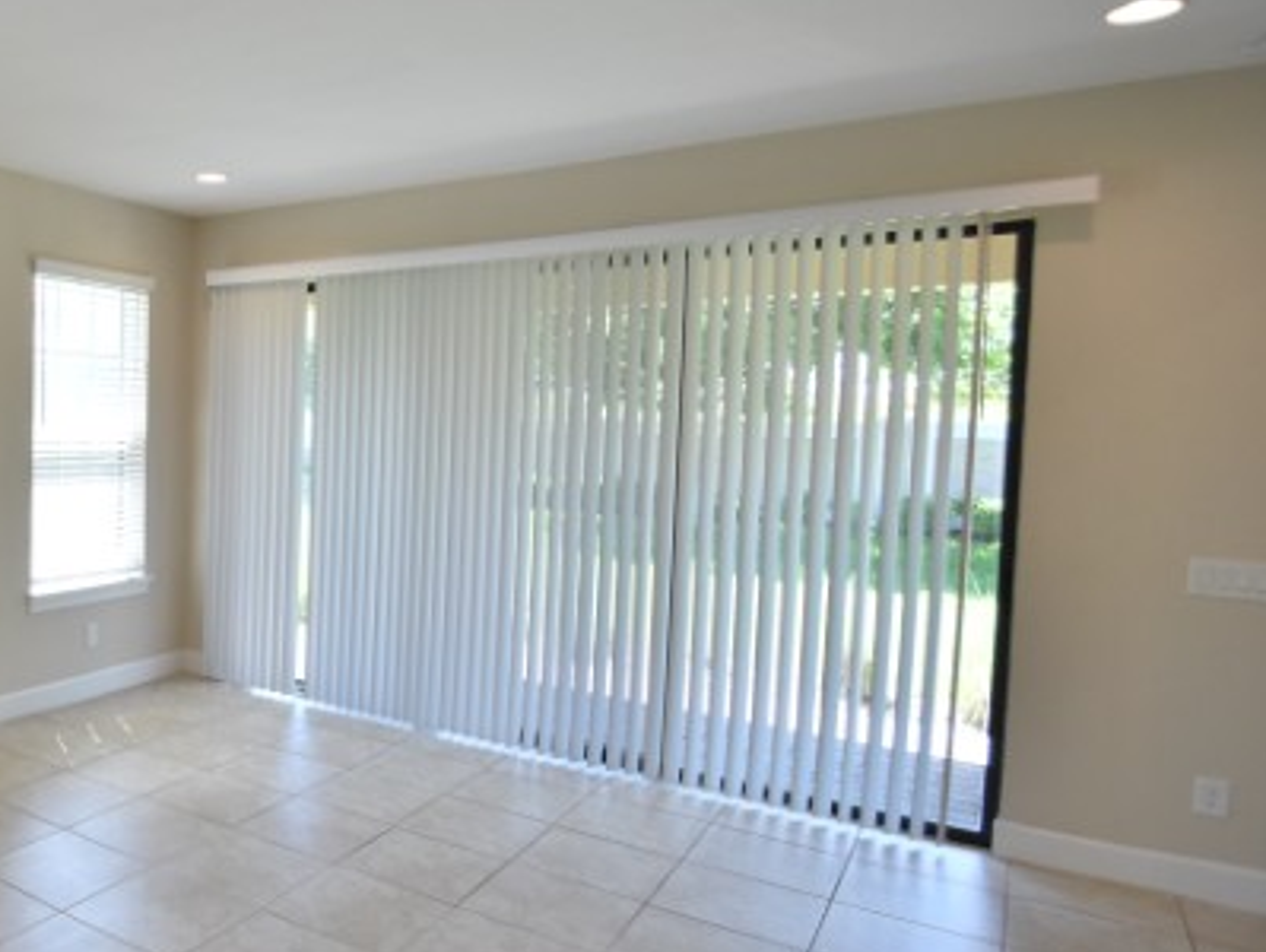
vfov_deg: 53.1
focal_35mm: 26
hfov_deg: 58.5
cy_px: 463
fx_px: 952
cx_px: 149
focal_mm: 10
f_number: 3.5
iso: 800
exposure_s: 1/350
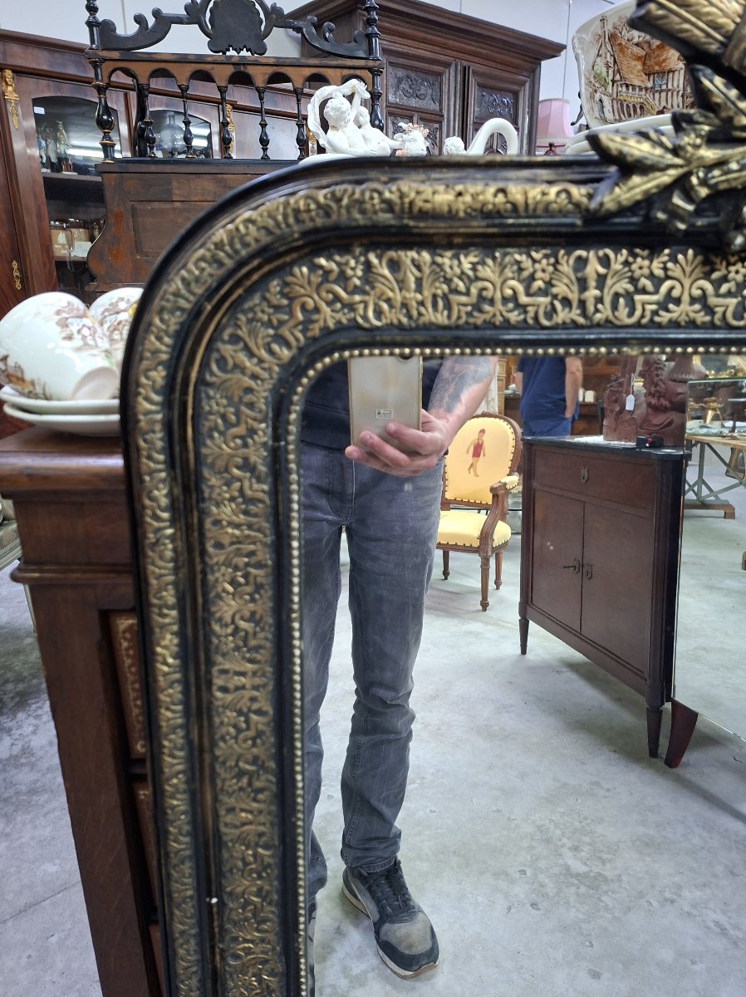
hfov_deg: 58.8
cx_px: 373
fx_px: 662
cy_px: 498
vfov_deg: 74.0
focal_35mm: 23
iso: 320
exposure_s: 1/33
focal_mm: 5.54
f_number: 1.8
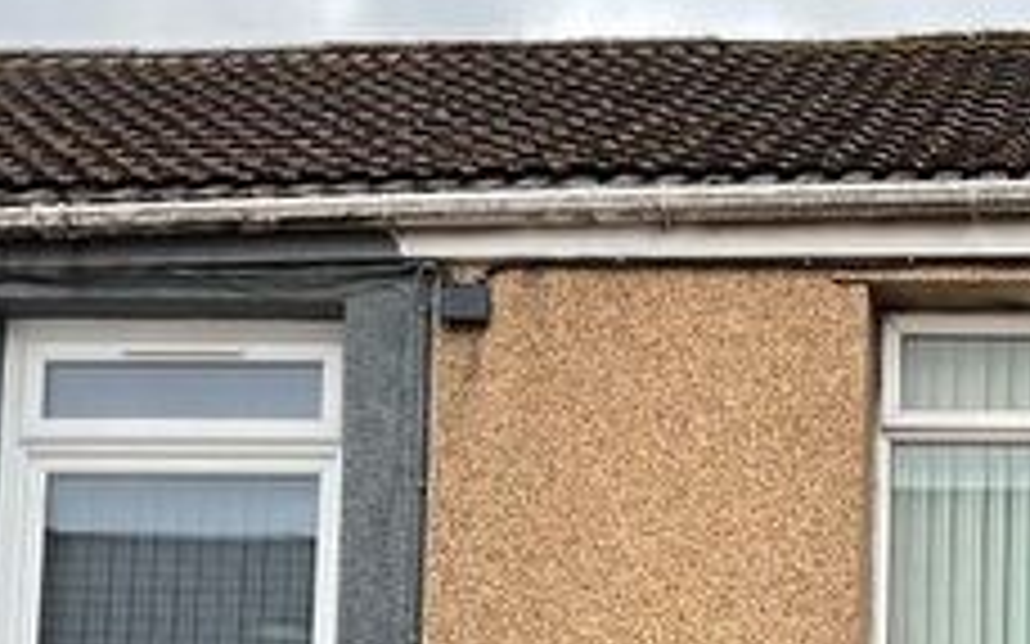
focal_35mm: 94
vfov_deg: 13.2
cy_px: 934
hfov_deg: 21.0
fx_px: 2638
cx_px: 1129
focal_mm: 3
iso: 16
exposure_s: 1/394
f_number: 1.8
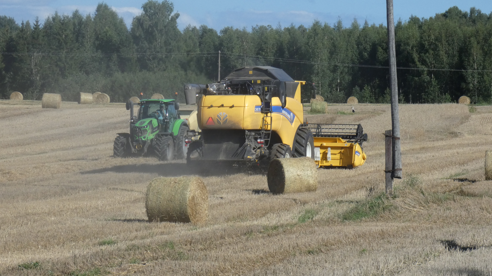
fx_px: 2283
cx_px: 246
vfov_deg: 6.9
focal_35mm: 175
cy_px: 122
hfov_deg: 12.3
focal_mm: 28.8
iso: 200
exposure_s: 1/800
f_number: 6.3
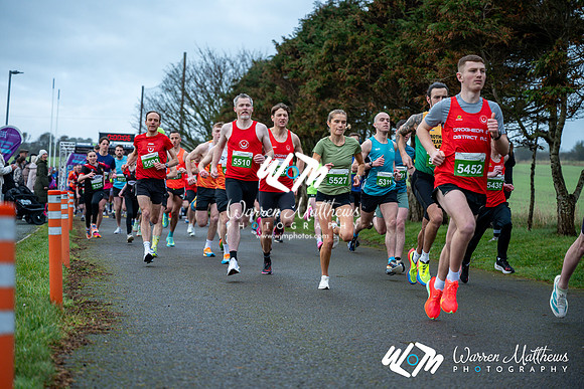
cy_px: 194
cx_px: 292
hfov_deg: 28.8
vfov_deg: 19.5
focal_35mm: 70
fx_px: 1136
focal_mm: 70
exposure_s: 1/1250
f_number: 2.8
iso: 320
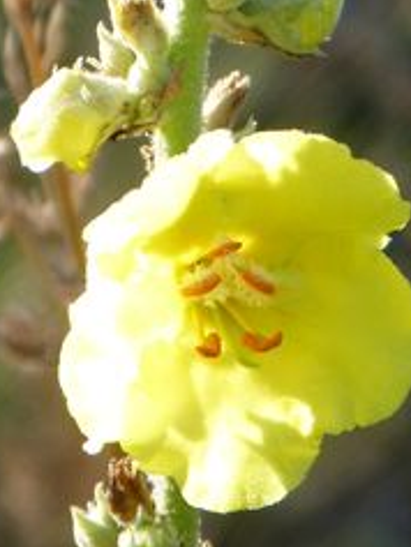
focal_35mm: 544
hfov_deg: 2.7
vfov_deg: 3.6
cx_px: 180
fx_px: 8604
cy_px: -300
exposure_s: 1/250
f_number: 4
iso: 100
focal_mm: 29
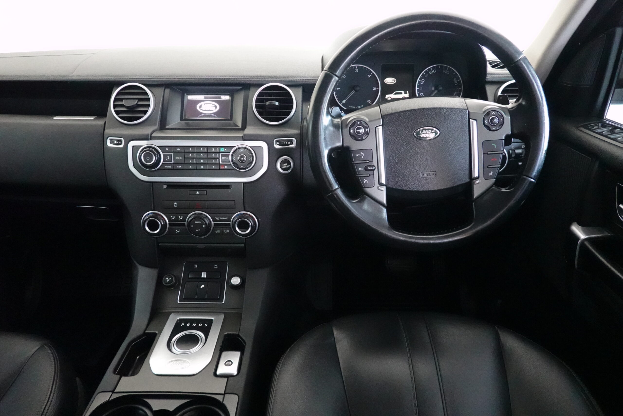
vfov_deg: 53.1
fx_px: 415
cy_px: 208
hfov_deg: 73.7
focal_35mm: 24
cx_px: 312
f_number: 2.8
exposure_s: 1/40
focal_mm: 9
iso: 5000
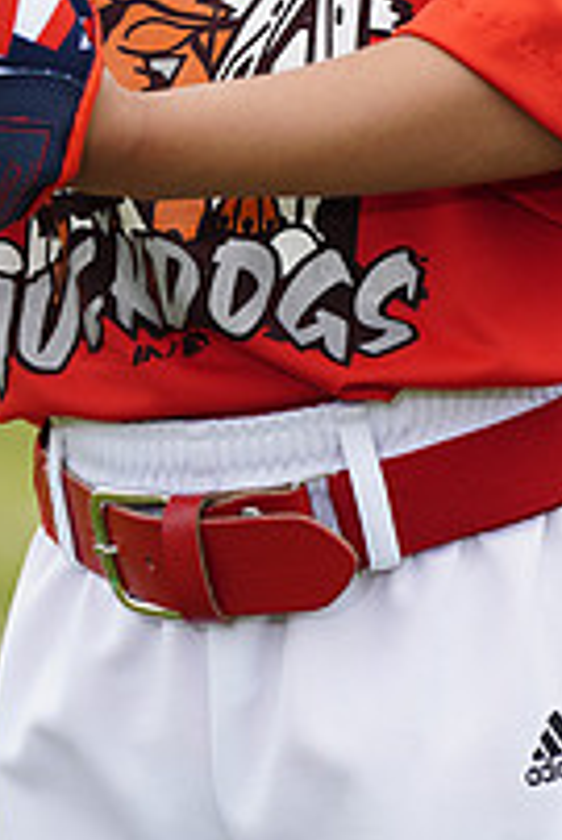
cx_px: 323
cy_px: -312
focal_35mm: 573
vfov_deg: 3.6
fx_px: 13394
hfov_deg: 2.4
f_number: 5.6
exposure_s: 1/250
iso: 100
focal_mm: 200
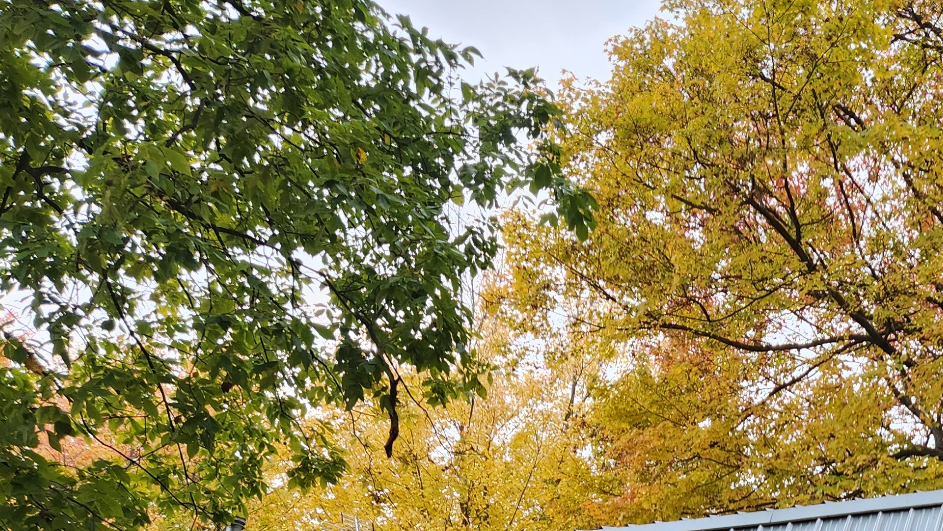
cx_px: 935
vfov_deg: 18.6
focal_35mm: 58
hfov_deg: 33.1
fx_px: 1450
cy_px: 772
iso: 25
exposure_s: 1/180
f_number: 1.8
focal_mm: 5.4
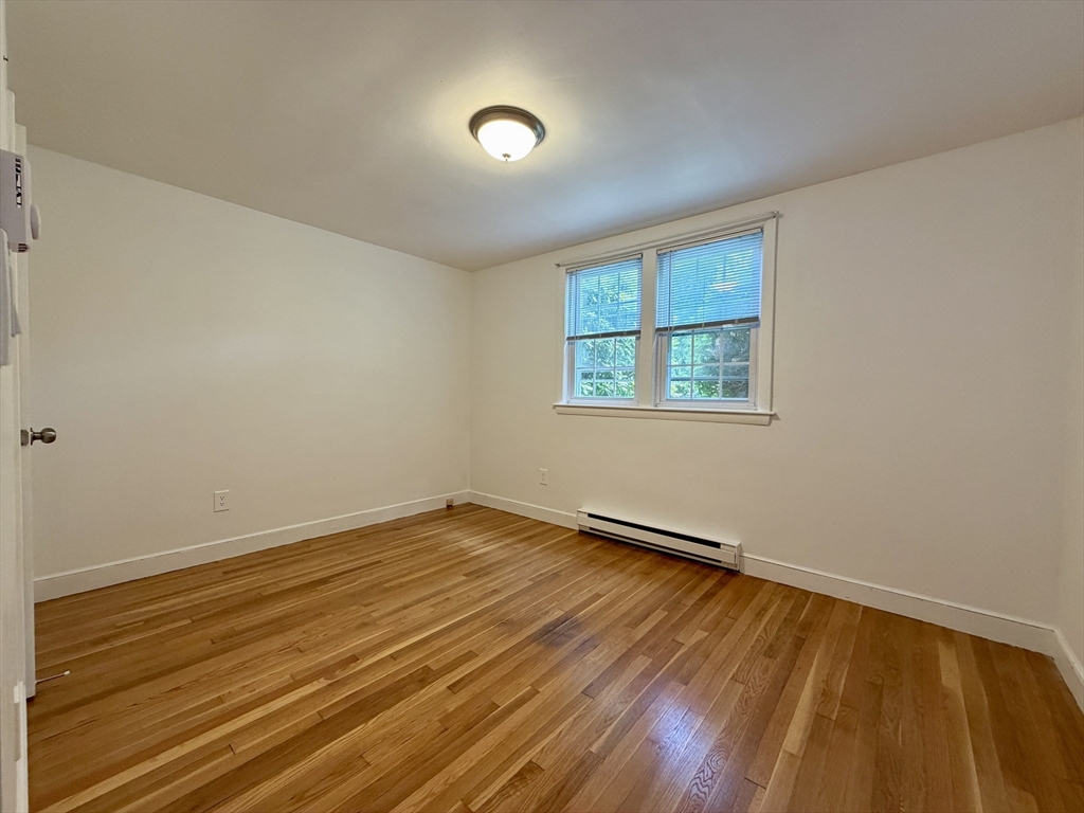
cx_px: 542
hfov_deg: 102.1
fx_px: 438
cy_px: 406
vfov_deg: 85.7
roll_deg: -0.8
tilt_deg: -2.1
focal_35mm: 14
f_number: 2.2
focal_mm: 2.22
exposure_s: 1/120
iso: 320
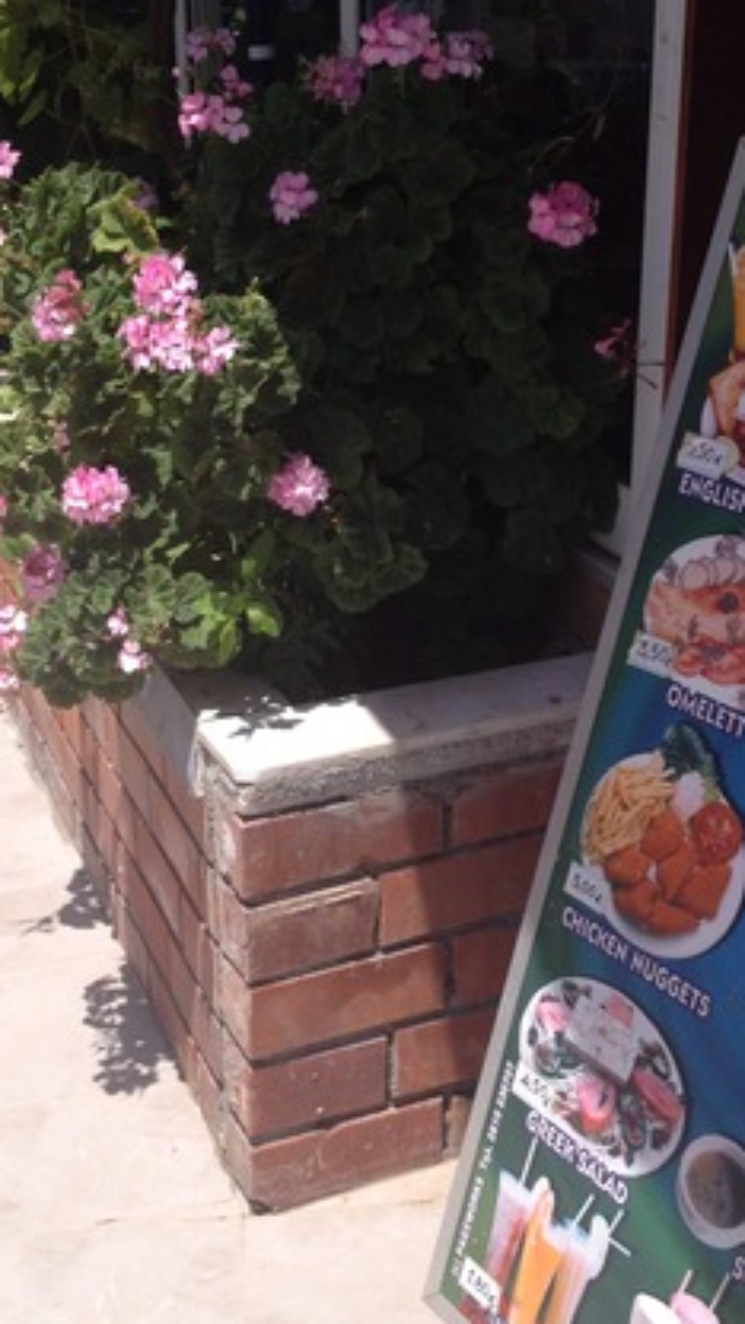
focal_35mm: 55
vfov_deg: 37.8
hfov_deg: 21.8
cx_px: 452
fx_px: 1932
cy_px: 672
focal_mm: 4.28
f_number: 2.4
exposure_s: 1/1672
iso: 50
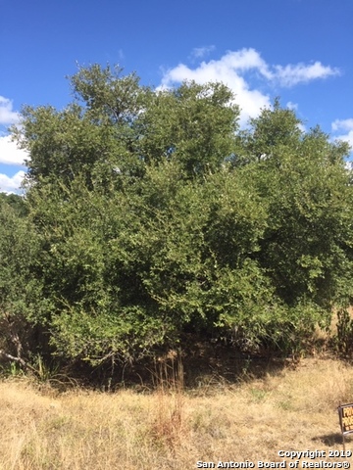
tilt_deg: +0.6
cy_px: 235
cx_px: 176
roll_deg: +1.1
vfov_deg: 61.7
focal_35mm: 29
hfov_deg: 48.2
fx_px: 394
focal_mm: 4.15
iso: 32
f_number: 2.2
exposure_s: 1/1041
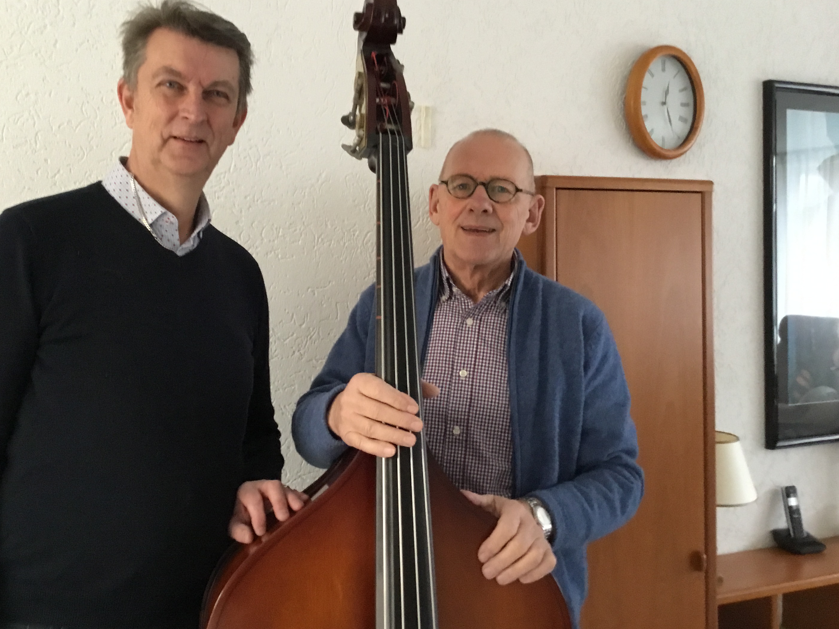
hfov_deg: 51.2
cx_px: 364
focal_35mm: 36
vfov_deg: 39.6
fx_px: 873
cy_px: 290
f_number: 2.4
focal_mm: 3.3
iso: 200
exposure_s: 1/20
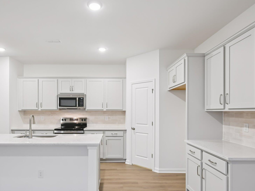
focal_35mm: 24
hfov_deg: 72.2
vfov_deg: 57.2
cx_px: 115
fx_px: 174
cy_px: 109
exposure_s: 1/10
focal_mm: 17.5
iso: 400
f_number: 8
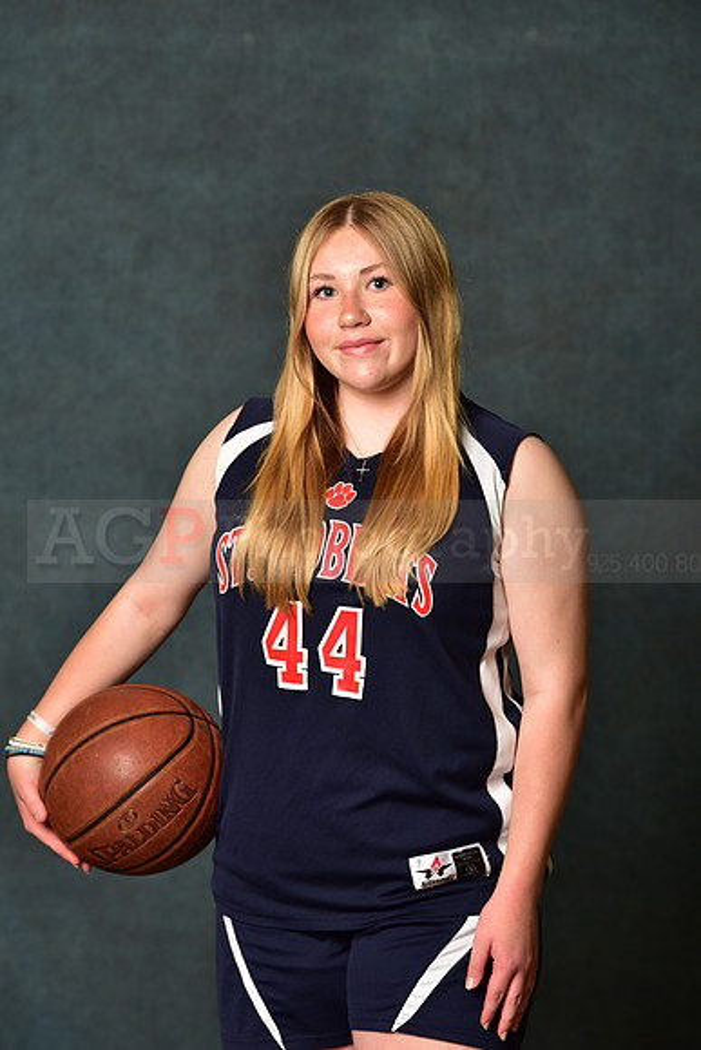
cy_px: 525
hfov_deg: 10.6
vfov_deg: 15.8
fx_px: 3795
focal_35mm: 130
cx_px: 350
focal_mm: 130
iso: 200
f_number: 4.5
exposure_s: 1/200
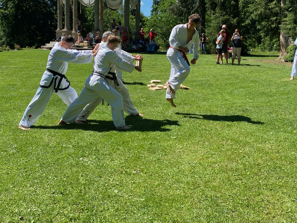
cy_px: 67
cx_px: 137
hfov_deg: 48.9
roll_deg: -1.5
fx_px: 326
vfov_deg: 37.1
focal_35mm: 38
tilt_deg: -3.9
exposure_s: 1/1779
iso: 32
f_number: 1.8
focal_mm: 4.25
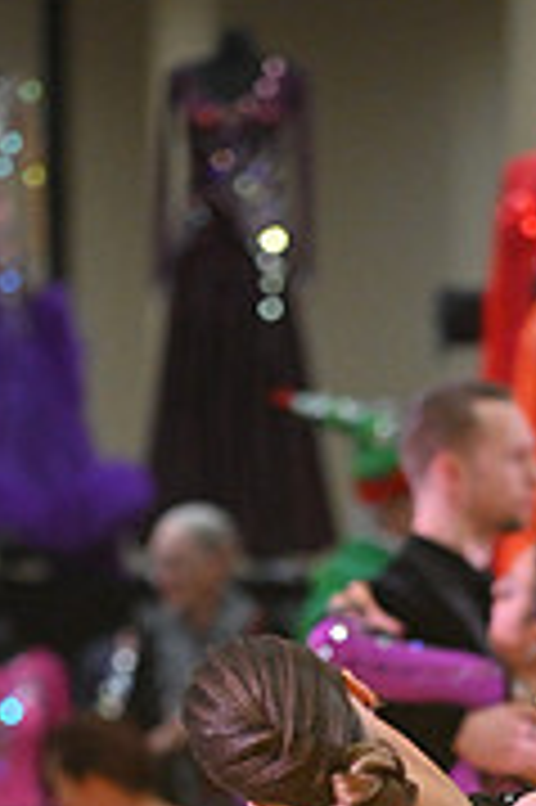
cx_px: 538
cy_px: 1238
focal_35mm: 649
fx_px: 14521
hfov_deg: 2.1
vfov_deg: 3.2
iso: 3200
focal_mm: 200
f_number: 5
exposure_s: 1/400
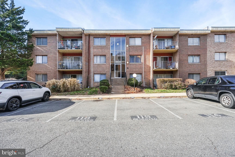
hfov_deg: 96.7
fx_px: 104
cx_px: 118
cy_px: 78
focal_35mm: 16
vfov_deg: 73.7
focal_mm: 16
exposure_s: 1/640
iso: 640
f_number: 9
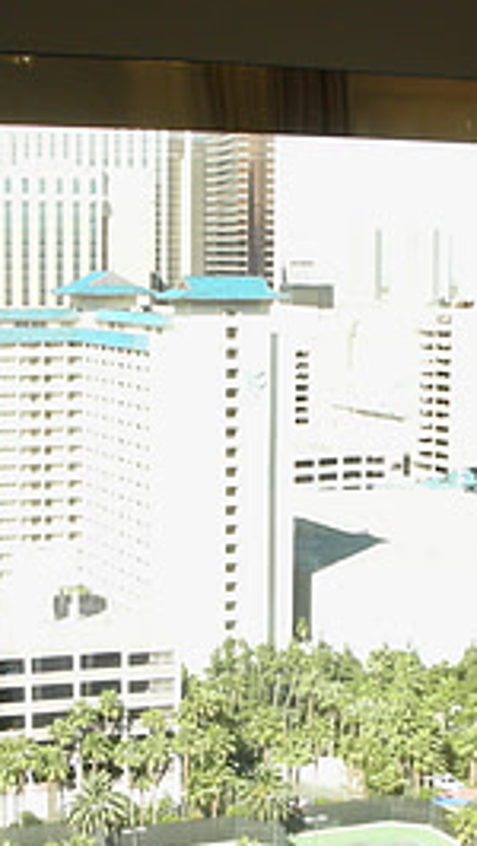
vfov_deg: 25.4
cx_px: 223
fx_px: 1863
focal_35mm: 83
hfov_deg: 14.6
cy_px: 571
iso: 50
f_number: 3
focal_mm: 5.8
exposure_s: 1/50.2
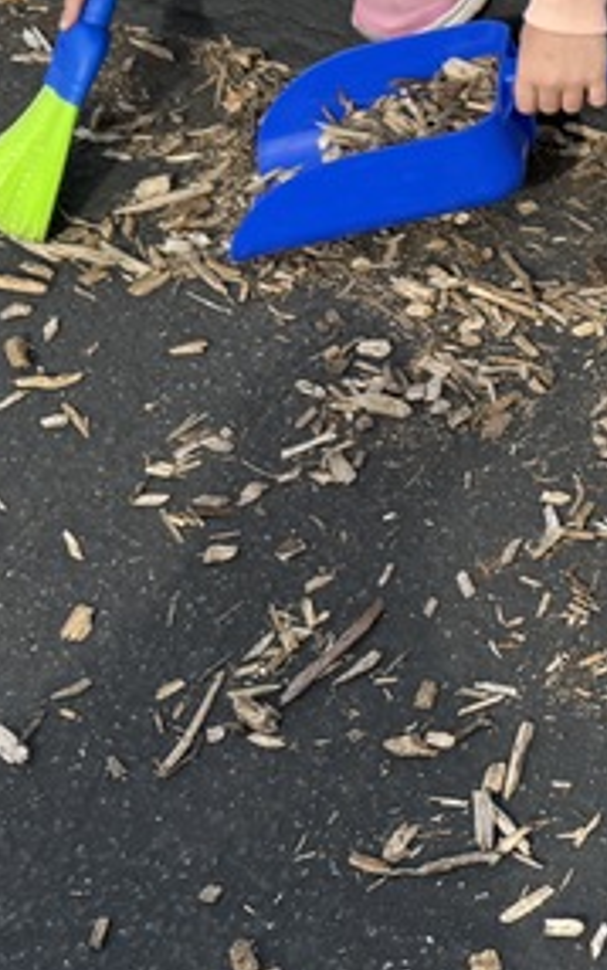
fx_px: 2406
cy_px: 241
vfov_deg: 22.6
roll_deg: -1.4
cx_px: 1183
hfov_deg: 12.7
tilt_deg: -39.8
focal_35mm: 91
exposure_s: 1/1727
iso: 100
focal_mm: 6.76
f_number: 1.78
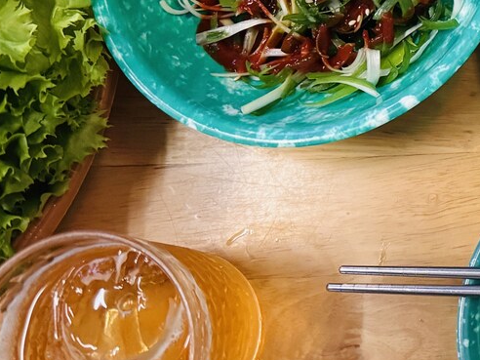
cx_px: 657
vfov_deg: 18.0
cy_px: -71
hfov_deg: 22.0
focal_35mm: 78
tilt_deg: -74.2
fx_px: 1082
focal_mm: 6.76
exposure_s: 1/47
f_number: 1.78
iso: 800
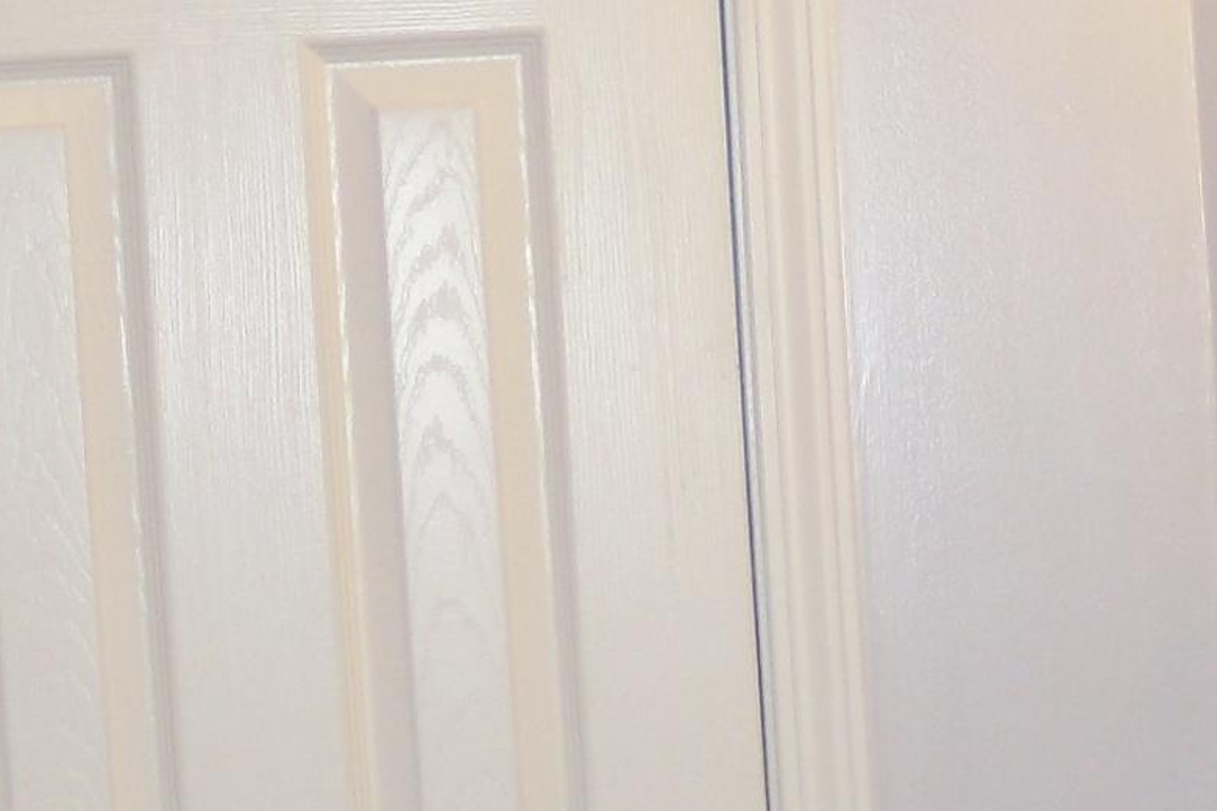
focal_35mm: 144
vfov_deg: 9.4
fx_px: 4868
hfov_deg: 13.4
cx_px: 1822
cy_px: 953
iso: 80
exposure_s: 1/30
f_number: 3.6
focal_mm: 6.4
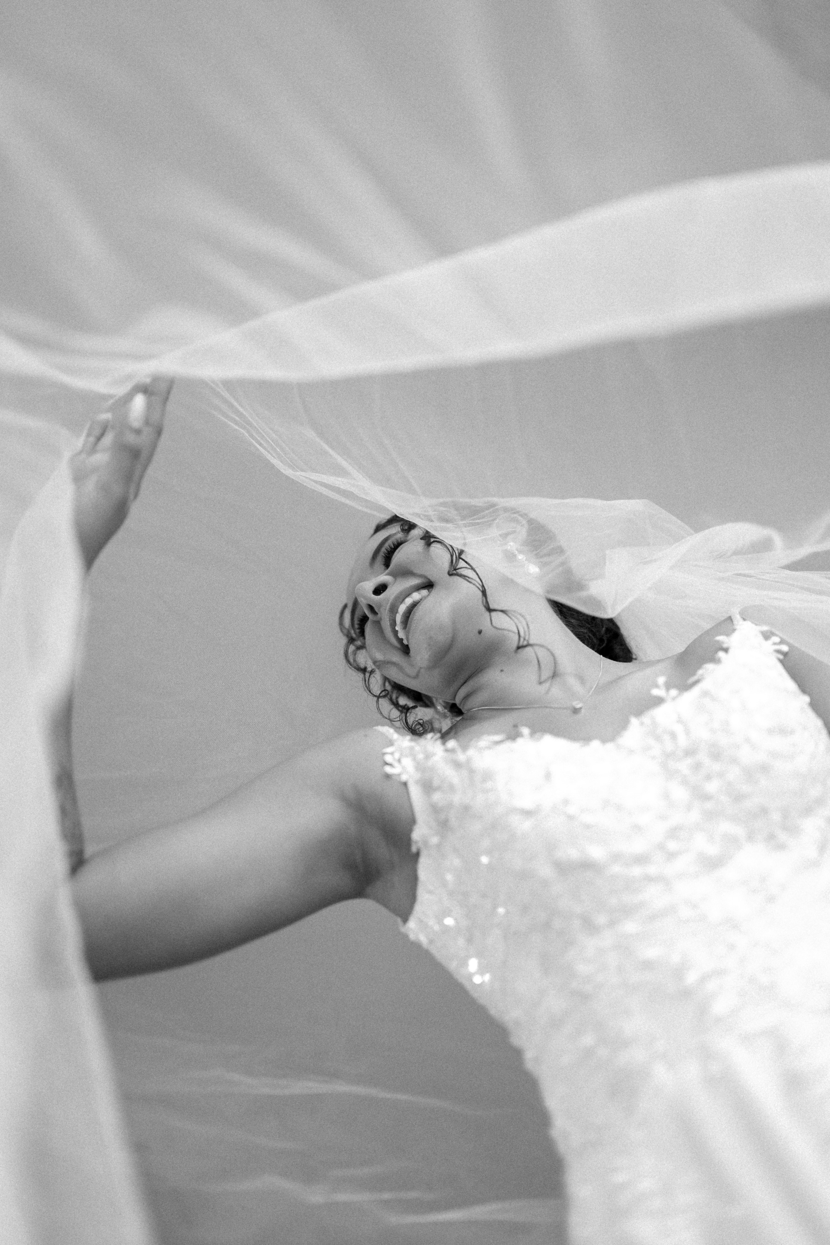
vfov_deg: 54.4
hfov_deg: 37.9
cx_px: 415
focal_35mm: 35
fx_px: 1210
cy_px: 622
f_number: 1.6
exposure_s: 1/640
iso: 640
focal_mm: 35
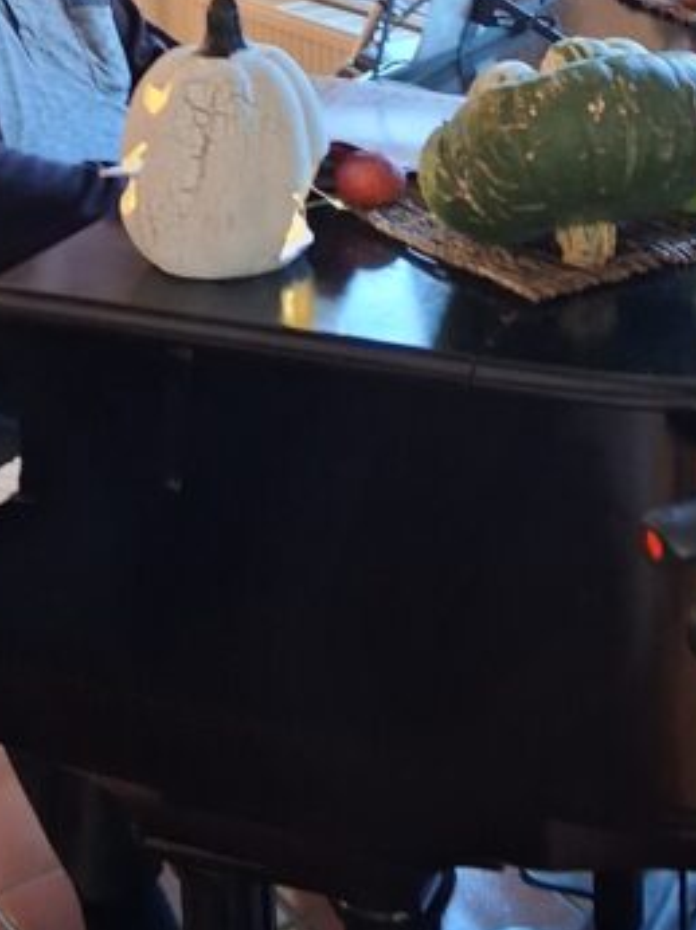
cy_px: -38
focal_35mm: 77
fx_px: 2067
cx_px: 433
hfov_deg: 19.1
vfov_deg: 24.0
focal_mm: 3.98
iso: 500
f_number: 1.8
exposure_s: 1/40
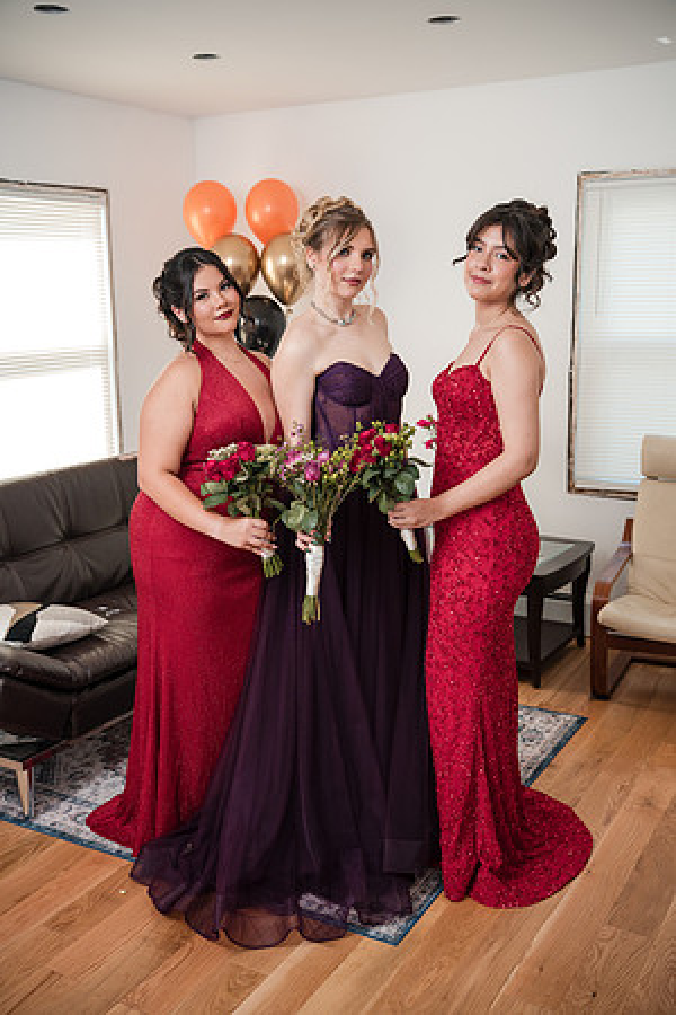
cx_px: 338
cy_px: 508
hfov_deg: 35.9
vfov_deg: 51.9
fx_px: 1042
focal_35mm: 37
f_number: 3.2
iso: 1000
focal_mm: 37
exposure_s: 1/250
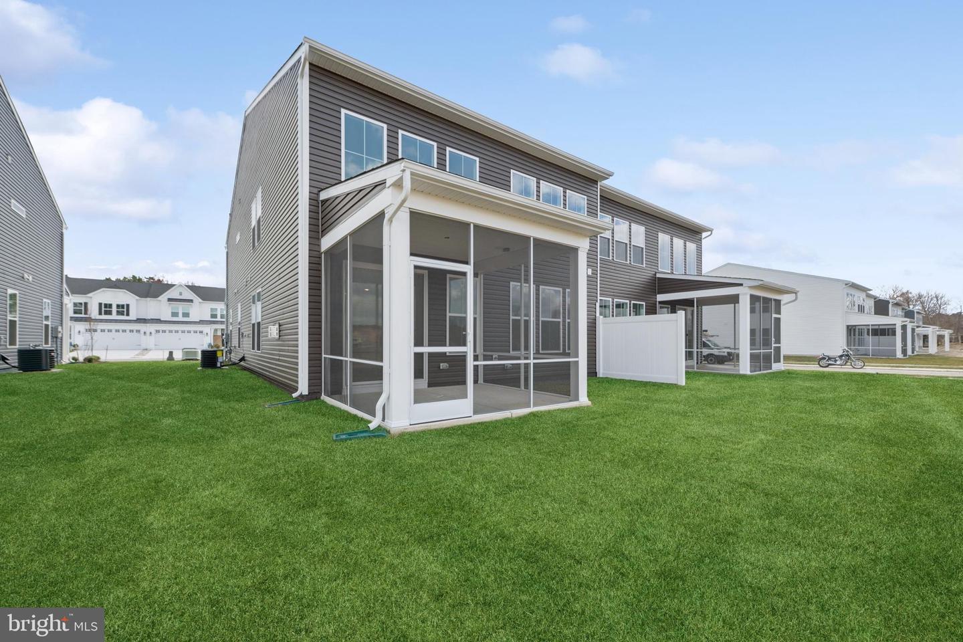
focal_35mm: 14
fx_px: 374
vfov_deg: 81.2
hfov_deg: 104.3
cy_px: 321
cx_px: 482
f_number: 11
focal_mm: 14
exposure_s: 1/60
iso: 100
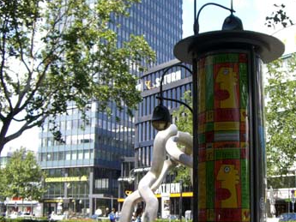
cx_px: 179
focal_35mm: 55
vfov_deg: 26.5
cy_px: 144
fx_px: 470
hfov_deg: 34.8
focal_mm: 6.2
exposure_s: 1/400
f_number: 2.7
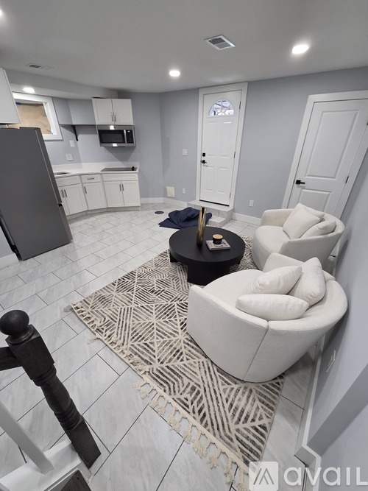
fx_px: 184
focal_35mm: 13
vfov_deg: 106.2
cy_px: 246
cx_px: 184
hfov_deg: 89.9
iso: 160
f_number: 2.2
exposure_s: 1/60
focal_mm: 2.2
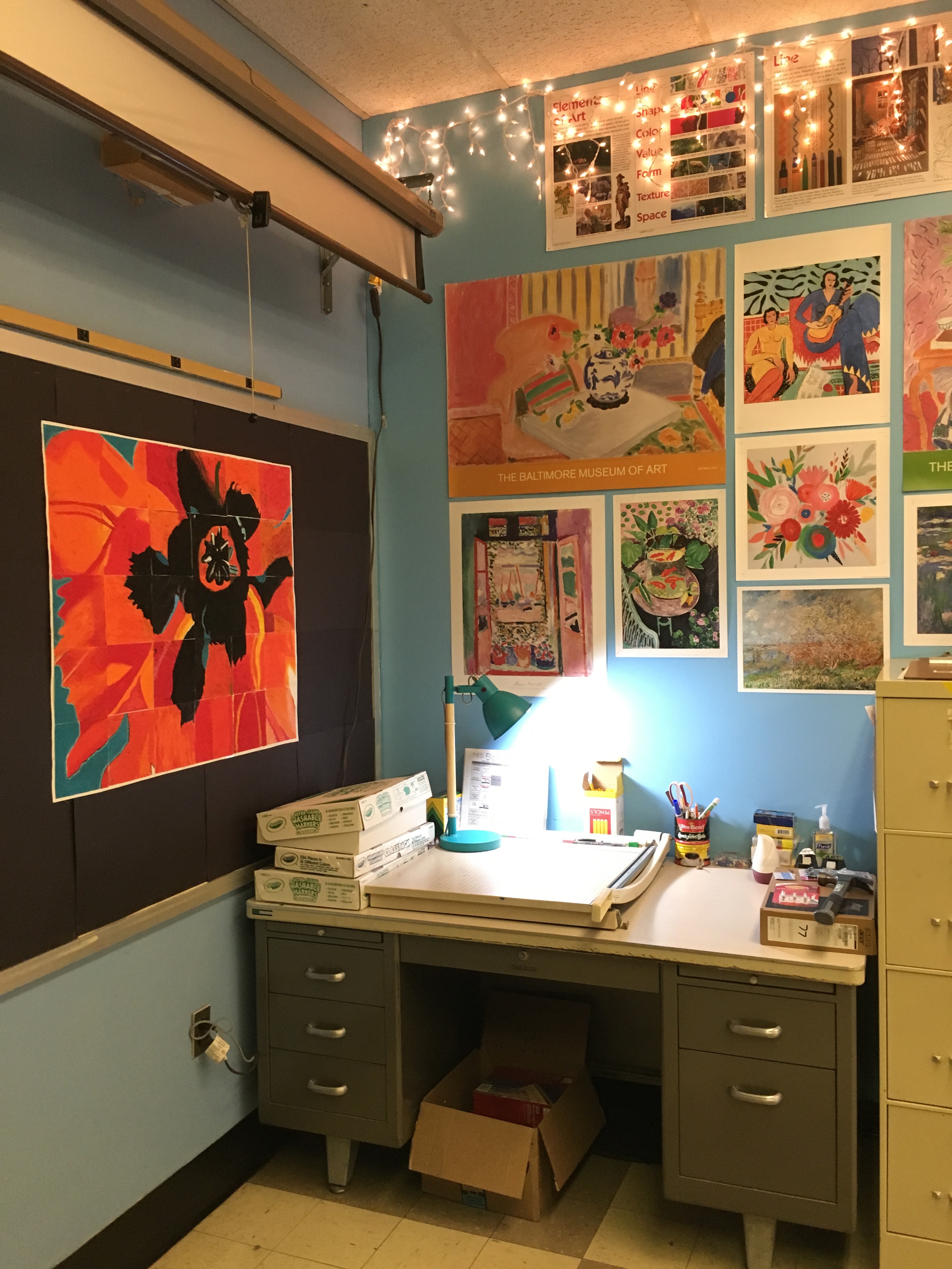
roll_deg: +0.7
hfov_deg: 48.2
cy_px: 634
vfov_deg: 61.7
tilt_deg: -2.4
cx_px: 476
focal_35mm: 29
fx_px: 1063
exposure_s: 1/30
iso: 160
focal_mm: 4.15
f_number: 2.2
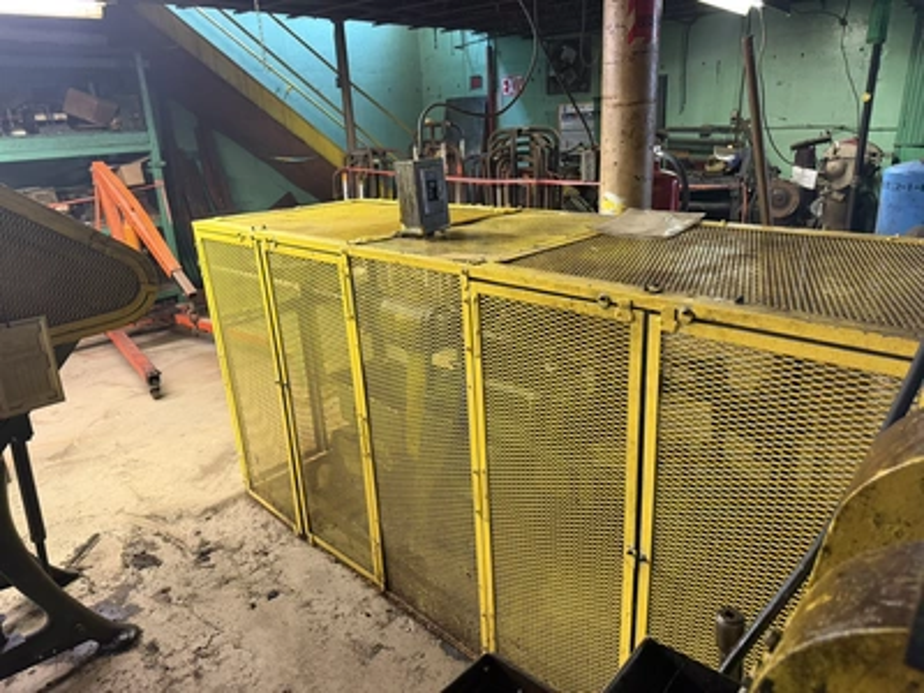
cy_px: 346
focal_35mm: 24
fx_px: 641
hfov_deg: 71.6
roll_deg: +2.9
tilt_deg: -18.8
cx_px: 462
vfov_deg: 56.8
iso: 500
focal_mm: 6.76
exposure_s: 1/60
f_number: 1.78
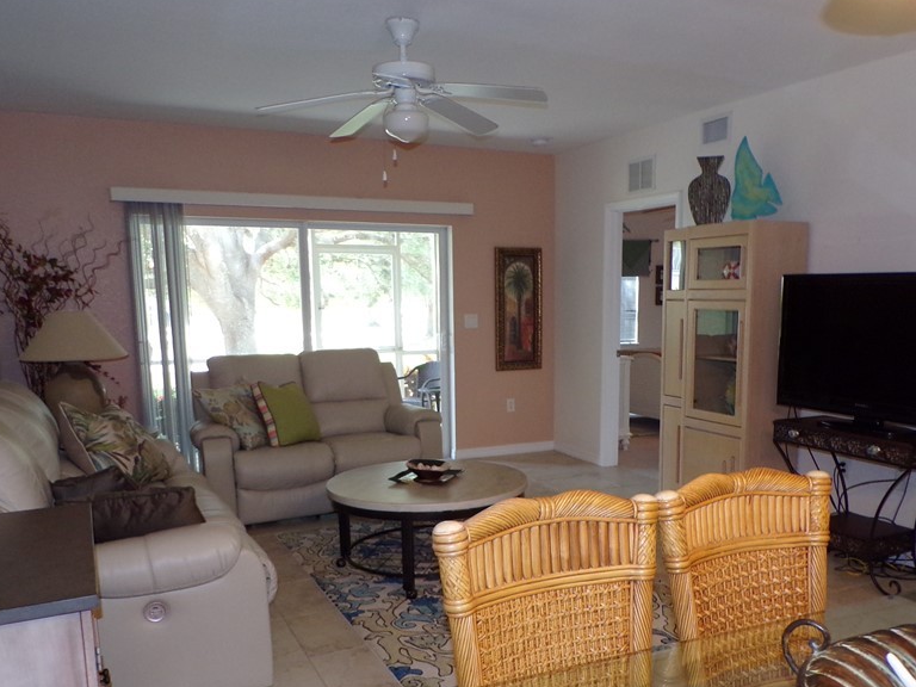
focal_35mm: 32
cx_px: 515
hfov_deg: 56.6
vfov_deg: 43.9
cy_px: 422
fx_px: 847
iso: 200
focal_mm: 4.3
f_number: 3
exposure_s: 1/34
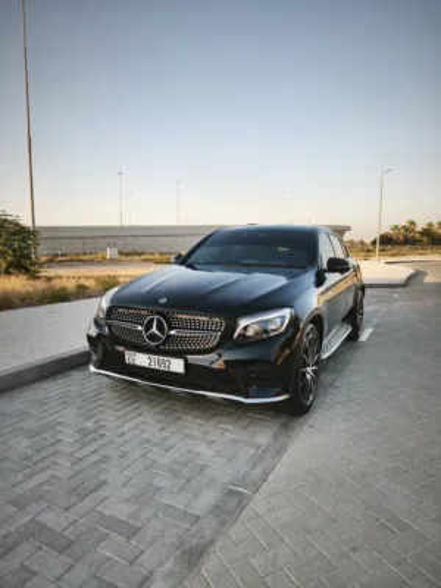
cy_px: 294
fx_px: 391
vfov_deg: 73.9
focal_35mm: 23
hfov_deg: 58.9
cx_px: 220
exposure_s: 1/111
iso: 50
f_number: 1.62
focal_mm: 6.45
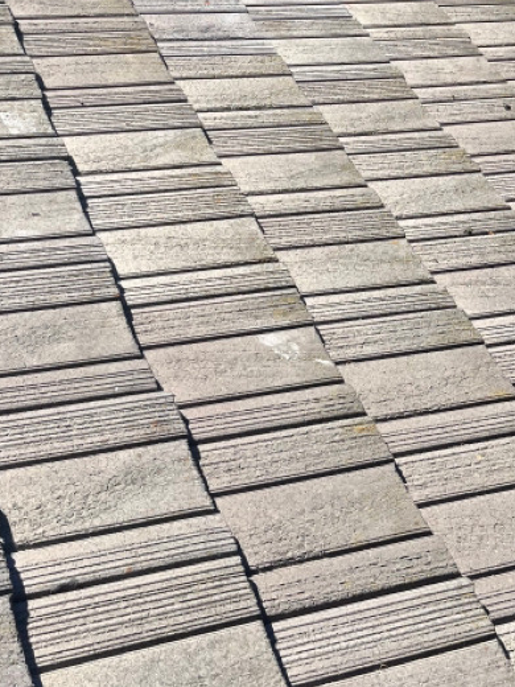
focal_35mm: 60
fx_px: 1190
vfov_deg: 31.0
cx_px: 223
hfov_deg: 24.4
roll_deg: +6.5
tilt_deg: -38.5
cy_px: 96
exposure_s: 1/2571
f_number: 1.6
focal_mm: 5.1
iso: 50
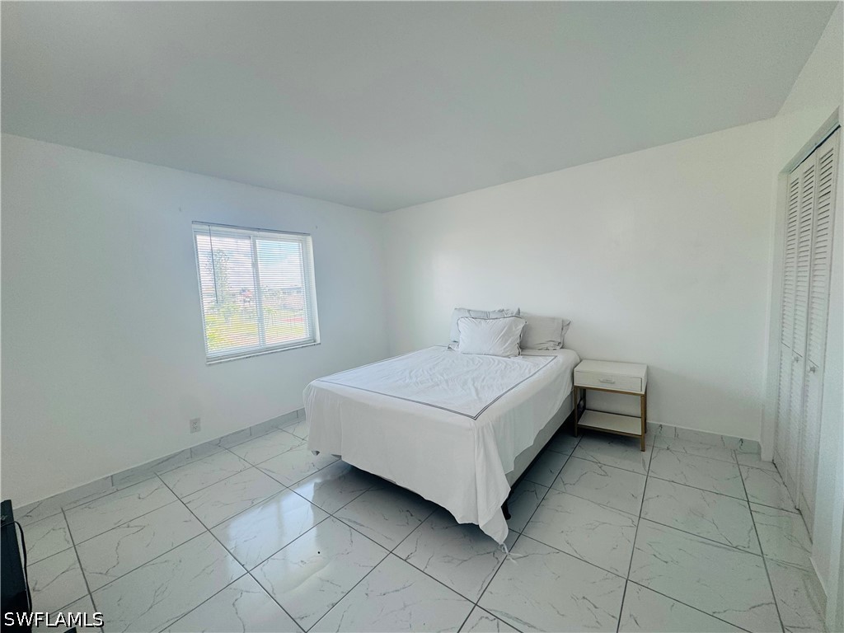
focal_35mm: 14
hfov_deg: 102.1
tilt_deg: -5.1
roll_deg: +2.5
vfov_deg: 85.7
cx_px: 422
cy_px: 316
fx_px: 341
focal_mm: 2.22
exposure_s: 1/120
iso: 64
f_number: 2.2
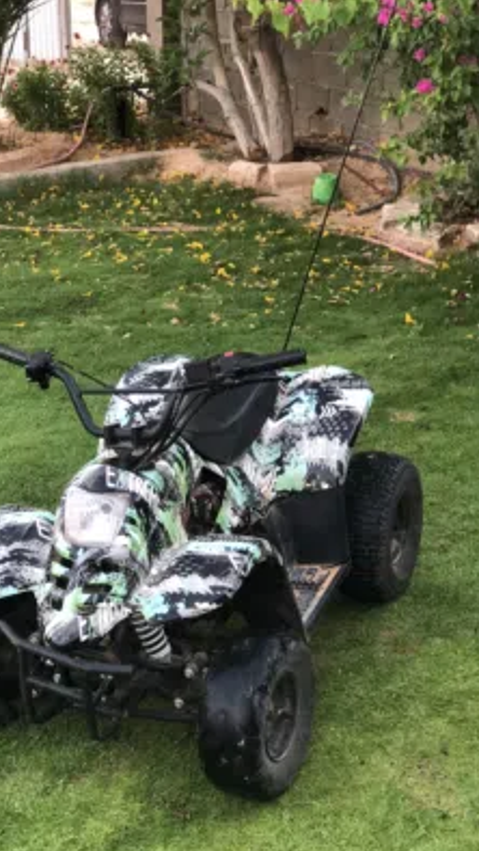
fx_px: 1421
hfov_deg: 19.1
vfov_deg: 33.3
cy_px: 430
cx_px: 186
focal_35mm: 63
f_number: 2.8
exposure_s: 1/30
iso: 250
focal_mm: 6.6
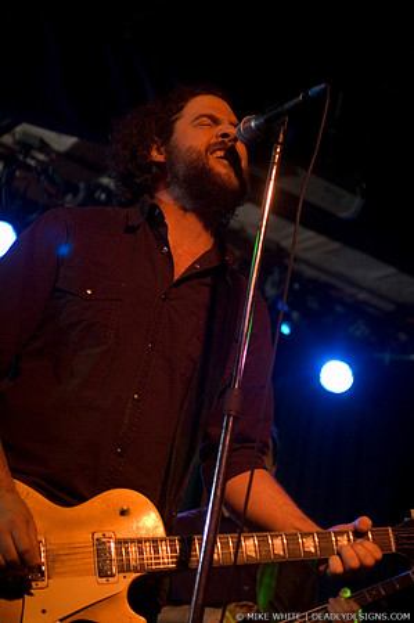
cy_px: 312
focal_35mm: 72
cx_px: 207
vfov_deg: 28.1
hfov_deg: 18.9
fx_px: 1245
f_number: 2.8
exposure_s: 1/30
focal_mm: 48
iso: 800
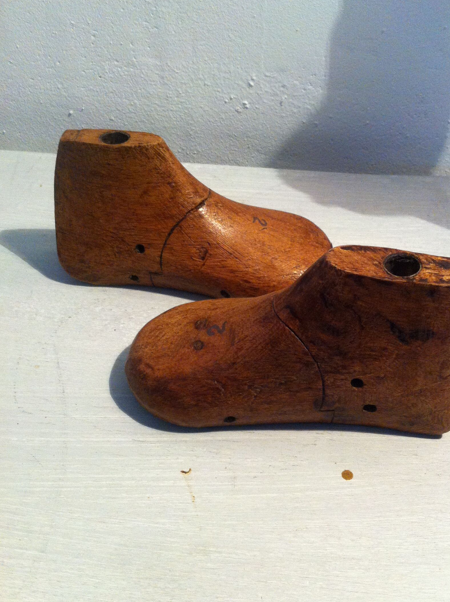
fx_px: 747
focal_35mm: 43
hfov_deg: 33.4
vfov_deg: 43.9
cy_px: 275
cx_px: 263
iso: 200
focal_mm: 3.85
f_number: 2.8
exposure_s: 1/17
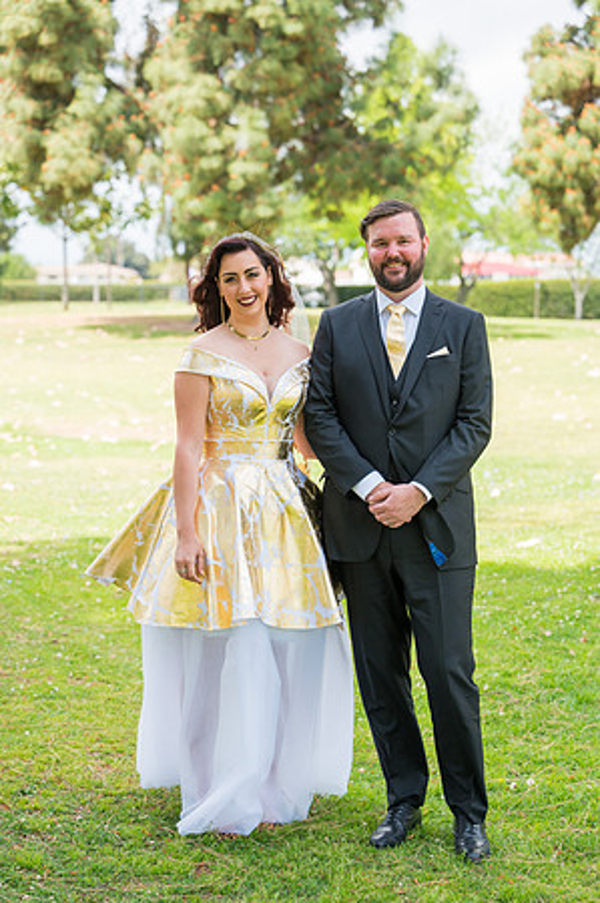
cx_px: 300
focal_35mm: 70
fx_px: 1754
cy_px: 452
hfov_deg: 19.4
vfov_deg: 28.9
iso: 500
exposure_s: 1/2000
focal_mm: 70
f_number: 3.5
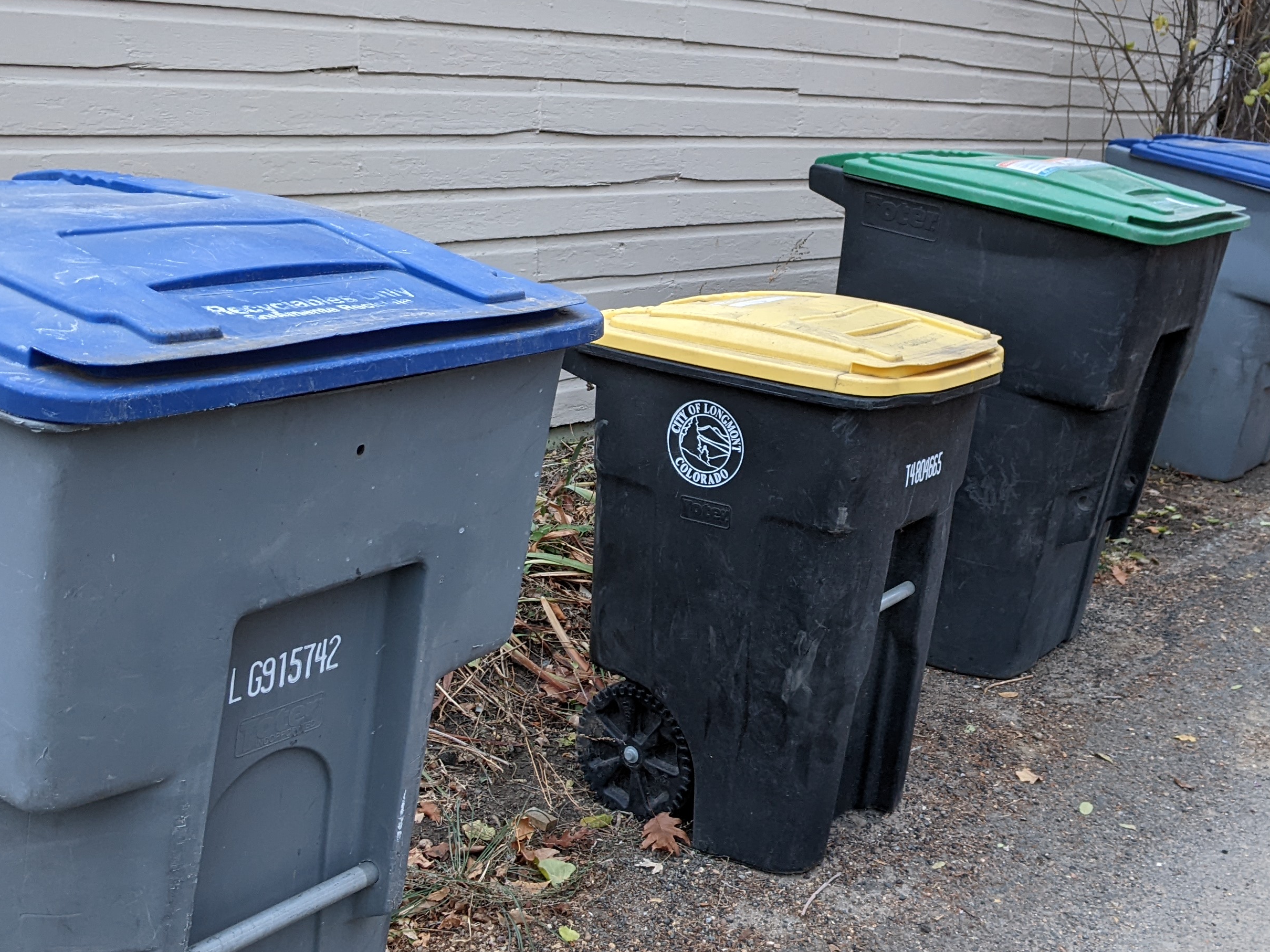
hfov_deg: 42.0
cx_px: 686
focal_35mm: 45
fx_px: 1651
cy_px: 442
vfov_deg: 32.2
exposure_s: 1/24
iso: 83
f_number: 1.8
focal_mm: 4.44
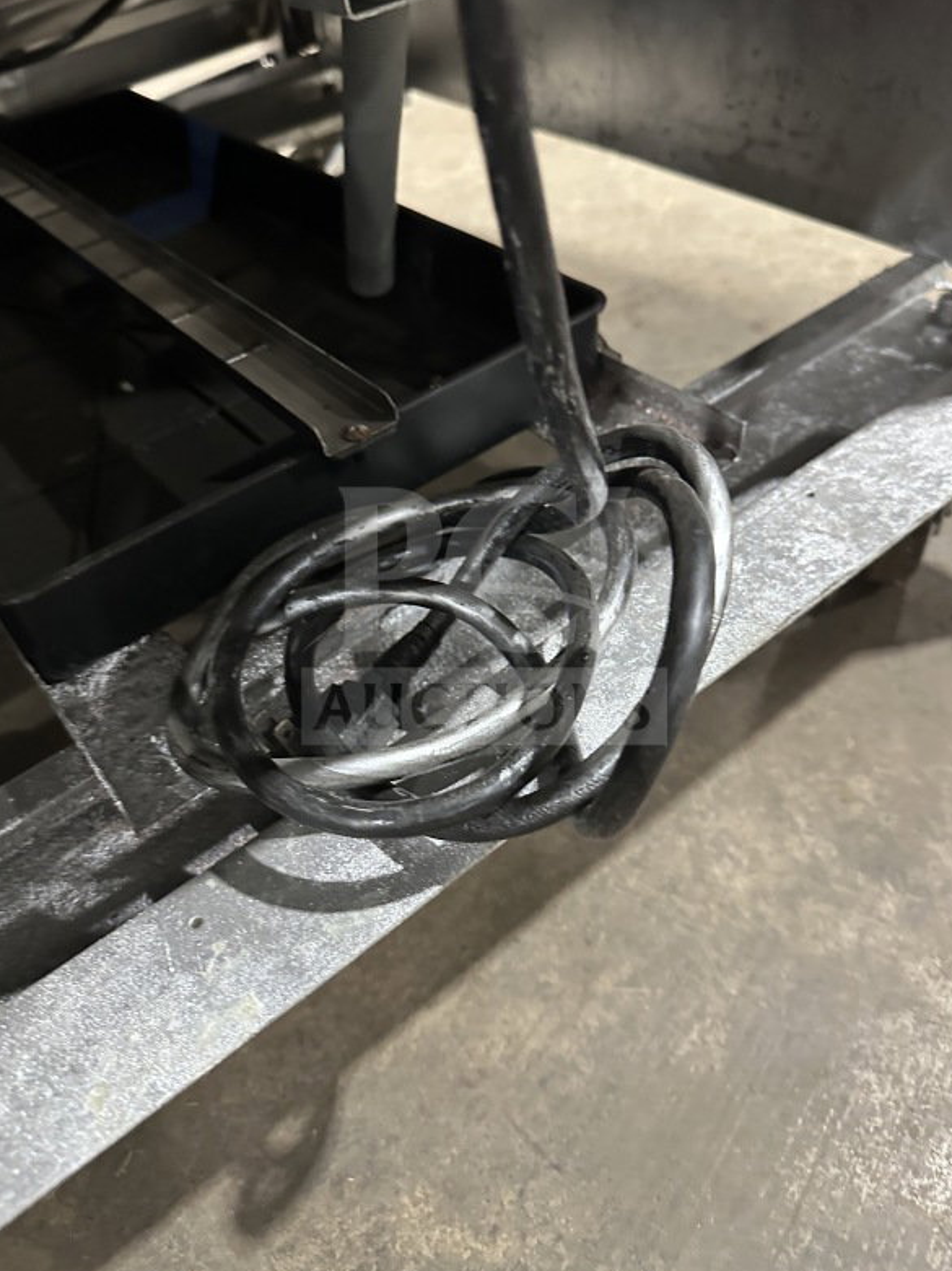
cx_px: 483
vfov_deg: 69.4
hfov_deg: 54.8
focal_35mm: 25
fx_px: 917
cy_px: 616
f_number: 1.78
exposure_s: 1/60
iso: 800
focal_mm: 6.86
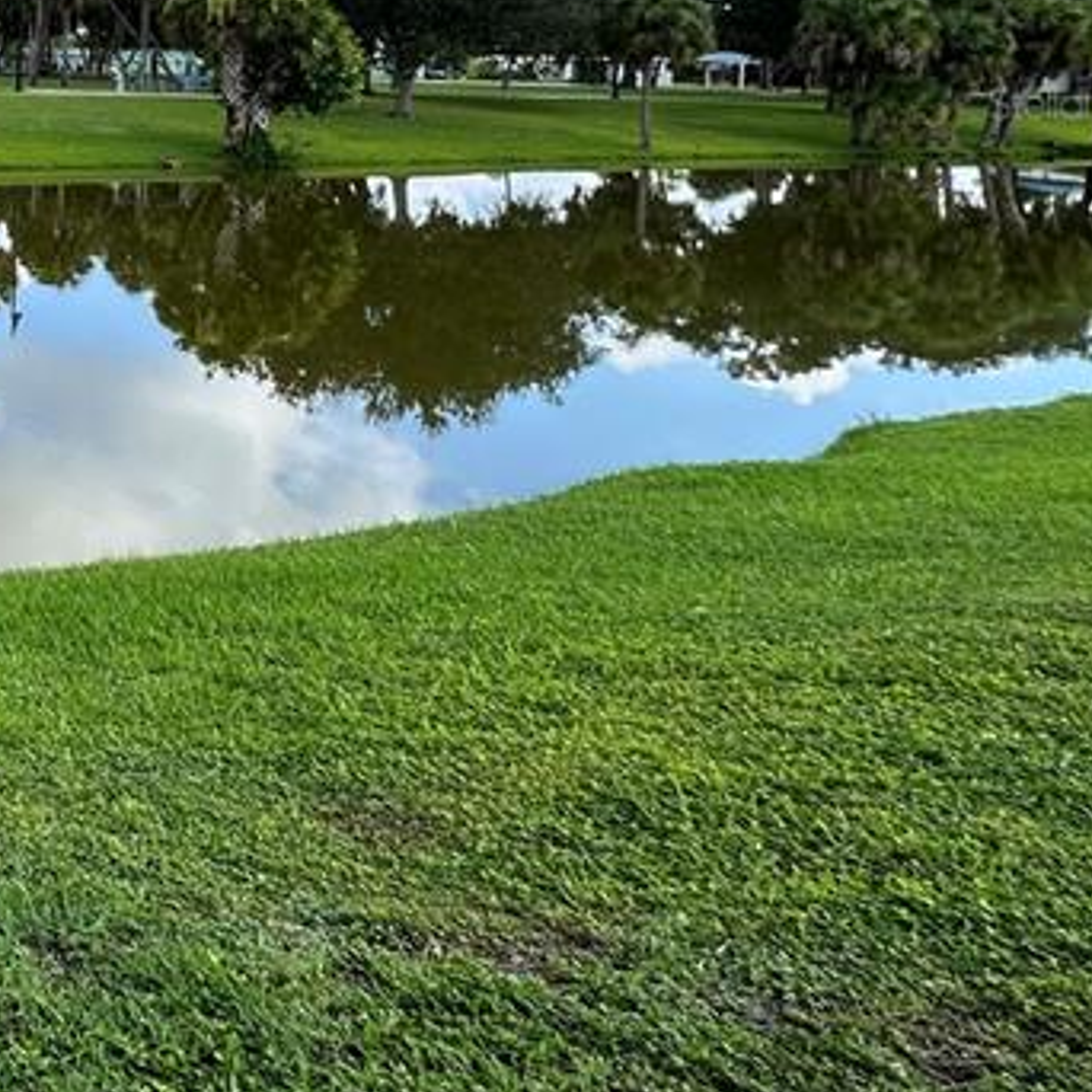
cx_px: -453
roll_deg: -1.1
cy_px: 102
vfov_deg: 41.3
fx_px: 1321
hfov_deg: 30.5
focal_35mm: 37
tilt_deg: -2.8
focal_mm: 2.22
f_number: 2.2
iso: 40
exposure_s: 1/720
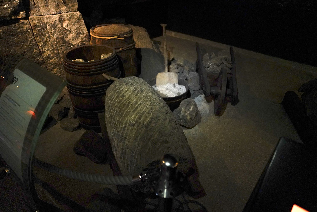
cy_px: 106
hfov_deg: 73.7
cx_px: 158
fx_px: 211
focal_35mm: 24
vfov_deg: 53.1
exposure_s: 1/80
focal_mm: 24
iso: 3200
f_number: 2.8
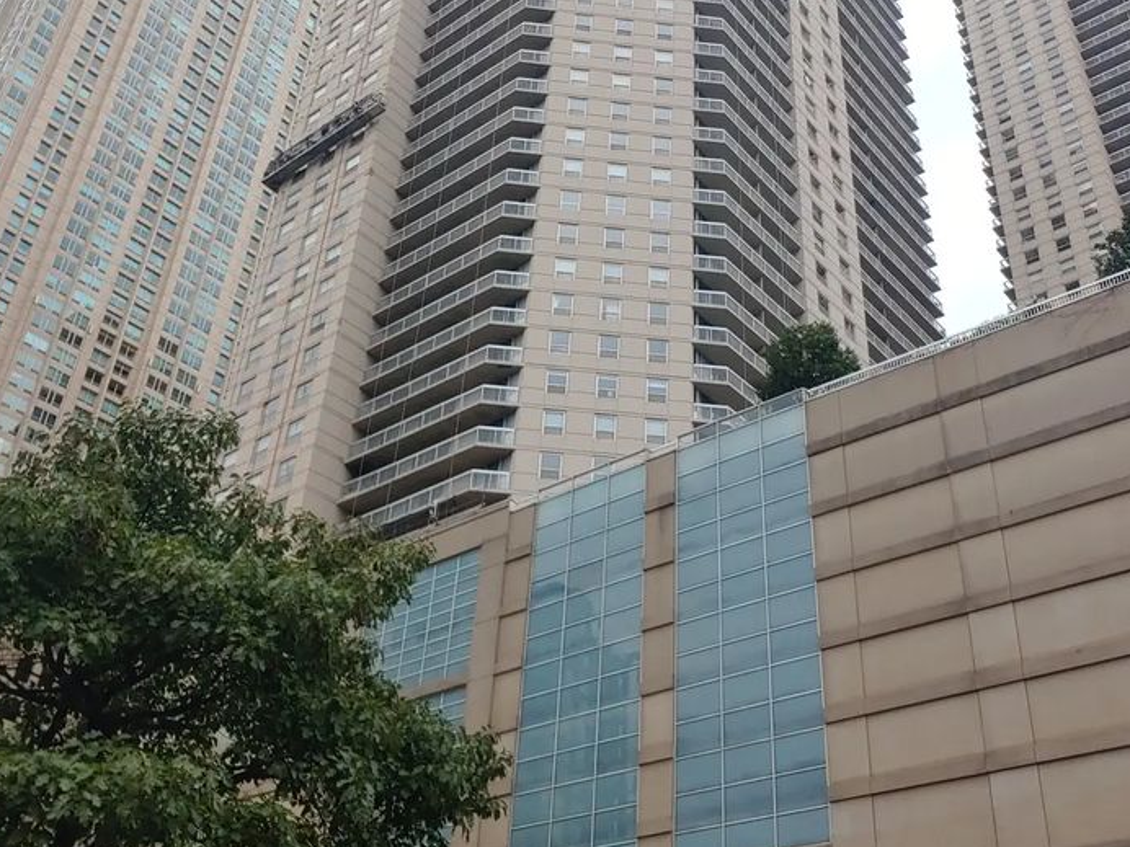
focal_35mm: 37
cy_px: 359
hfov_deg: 50.0
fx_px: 1208
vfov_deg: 38.6
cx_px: 634
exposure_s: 1/1099
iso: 50
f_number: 1.5
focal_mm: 4.23
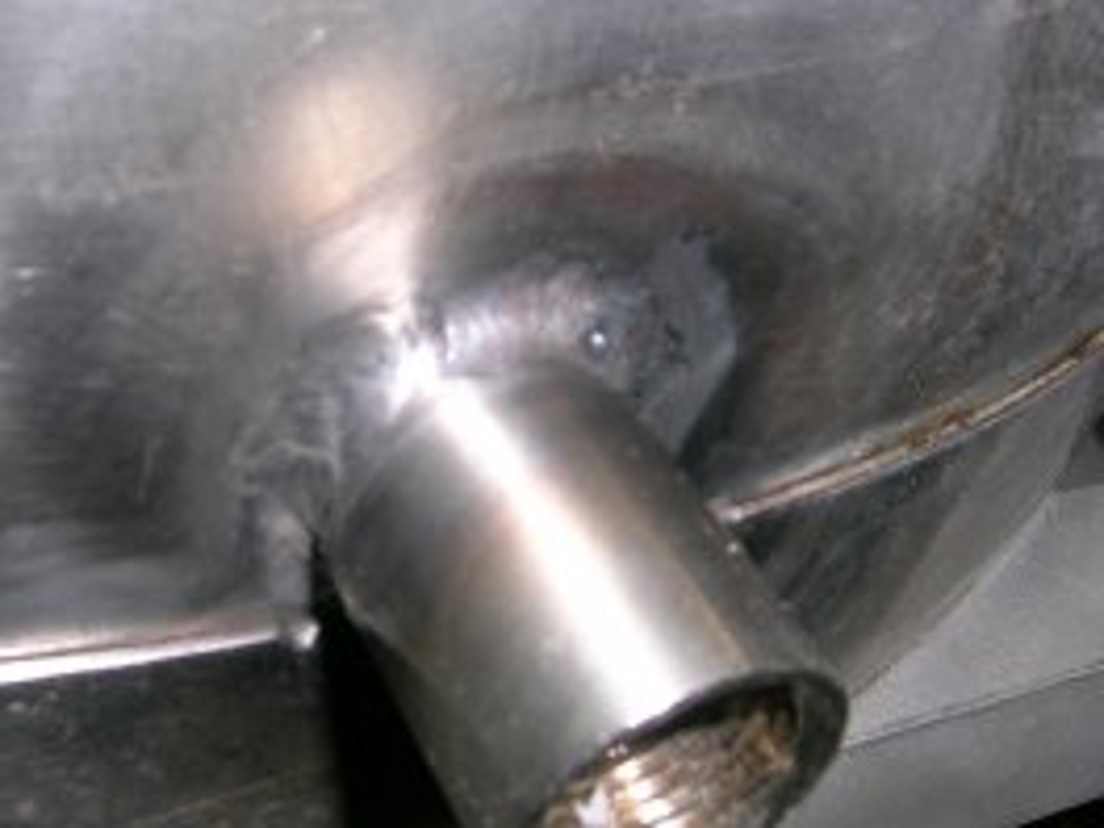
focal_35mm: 53
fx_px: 1690
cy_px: 489
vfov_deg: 27.5
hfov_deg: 35.9
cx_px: 401
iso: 50
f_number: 4.8
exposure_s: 1/60.1
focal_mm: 5.4
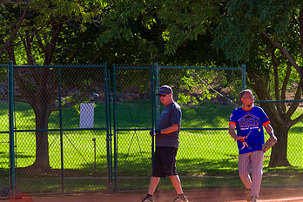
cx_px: 150
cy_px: 145
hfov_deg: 6.7
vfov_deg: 4.5
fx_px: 2584
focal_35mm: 307
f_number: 5
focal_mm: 165
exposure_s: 1/3200
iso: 400
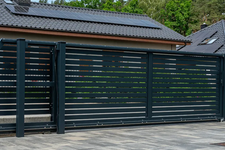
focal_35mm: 67
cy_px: 90
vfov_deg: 20.3
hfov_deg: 30.0
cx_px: 99
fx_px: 419
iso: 100
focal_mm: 35
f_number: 5.6
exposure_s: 1/200
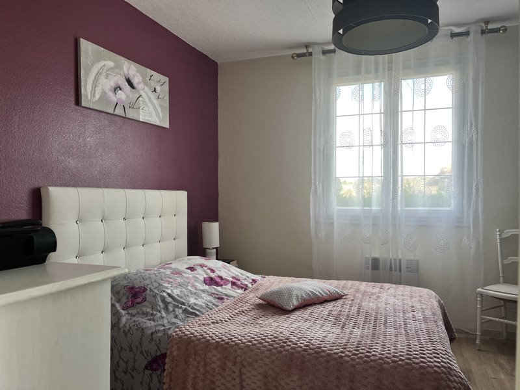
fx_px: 391
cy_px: 195
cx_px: 260
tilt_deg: -1.2
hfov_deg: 67.3
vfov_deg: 53.1
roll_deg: -0.2
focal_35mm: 26
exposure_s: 1/121
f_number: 1.6
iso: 64
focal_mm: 5.1
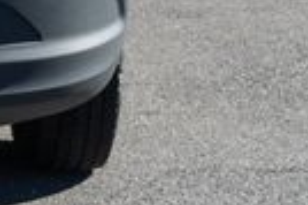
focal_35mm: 201
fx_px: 1718
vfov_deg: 6.6
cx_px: -225
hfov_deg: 9.8
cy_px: -181
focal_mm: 28
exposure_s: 1/640
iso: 160
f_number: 5
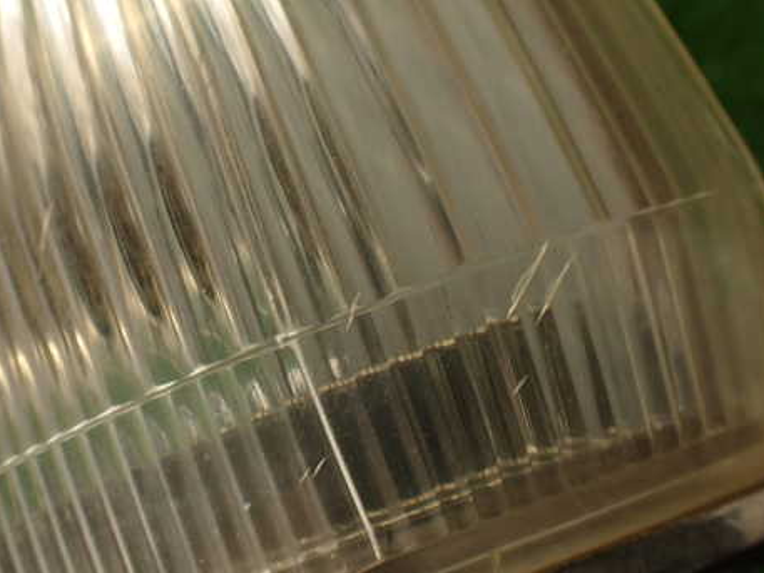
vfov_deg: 34.3
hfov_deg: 44.3
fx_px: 927
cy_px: 241
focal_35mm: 42
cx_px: 271
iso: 100
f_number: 3.2
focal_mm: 5.79
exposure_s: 1/80
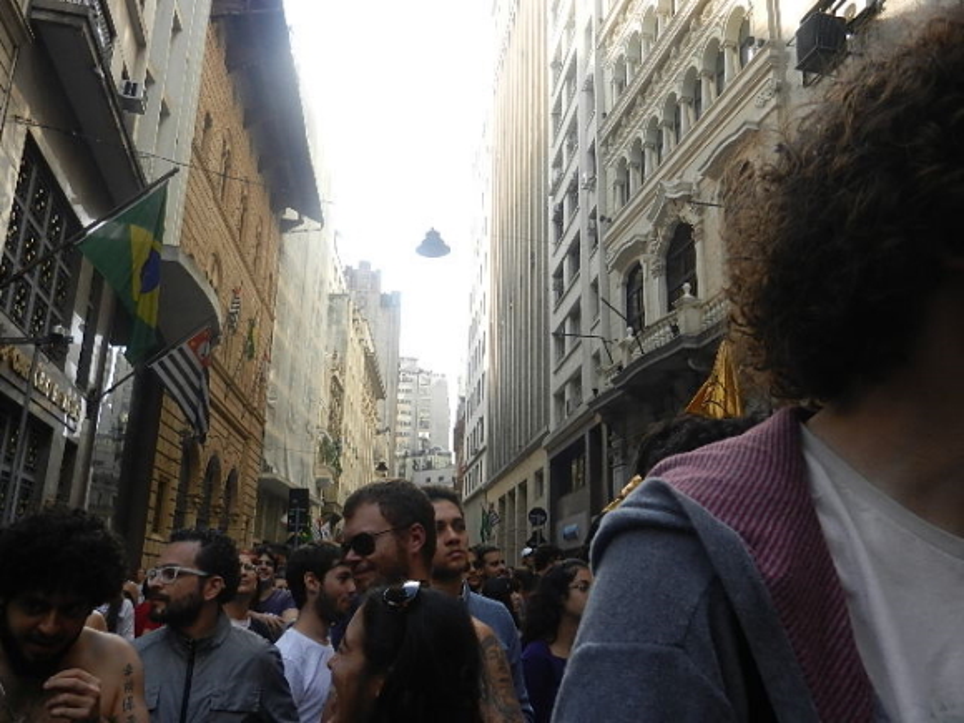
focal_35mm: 29
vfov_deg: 48.2
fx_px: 808
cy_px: 362
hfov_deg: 61.7
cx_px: 482
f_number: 3.6
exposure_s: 1/250
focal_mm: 5.1
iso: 160
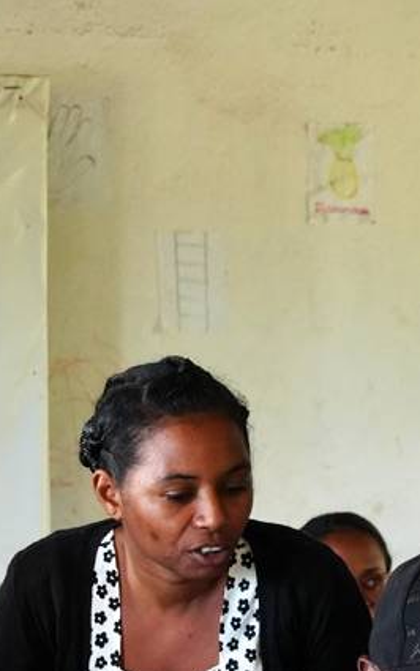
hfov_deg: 9.5
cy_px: 755
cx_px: 358
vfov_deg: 14.7
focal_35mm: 138
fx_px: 2525
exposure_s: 1/250
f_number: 5.6
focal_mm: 53
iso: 4000
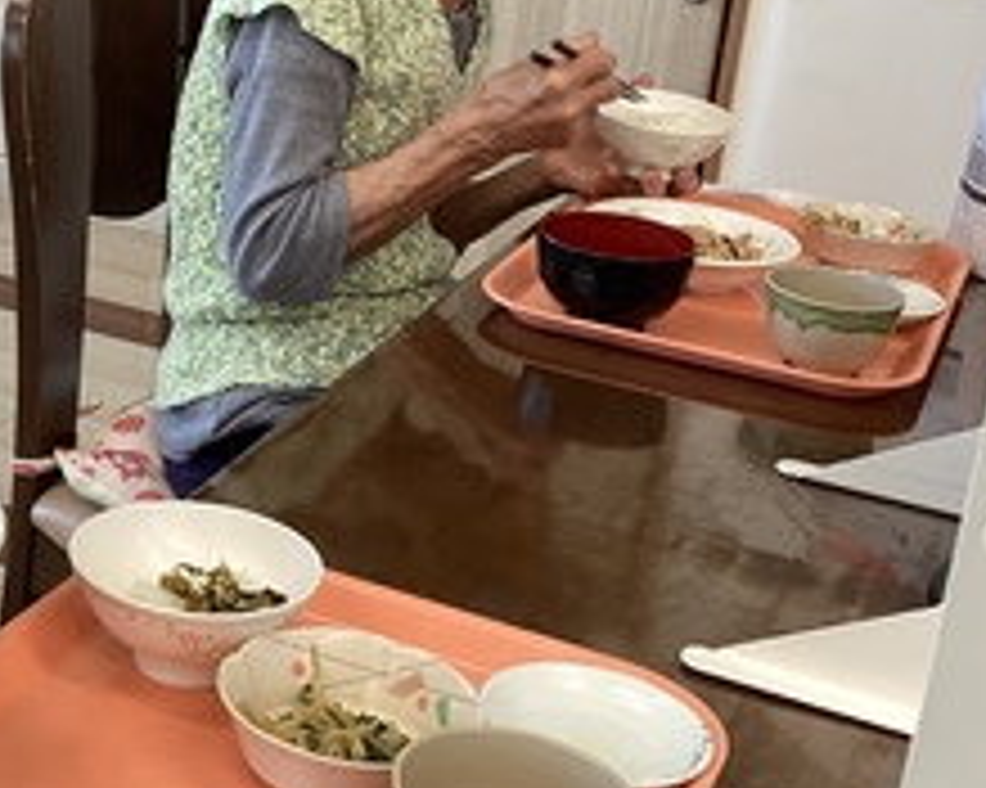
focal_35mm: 69
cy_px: 218
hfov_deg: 26.9
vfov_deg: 22.0
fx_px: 2013
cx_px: 176
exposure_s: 1/60
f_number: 2.4
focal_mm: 3.3
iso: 64
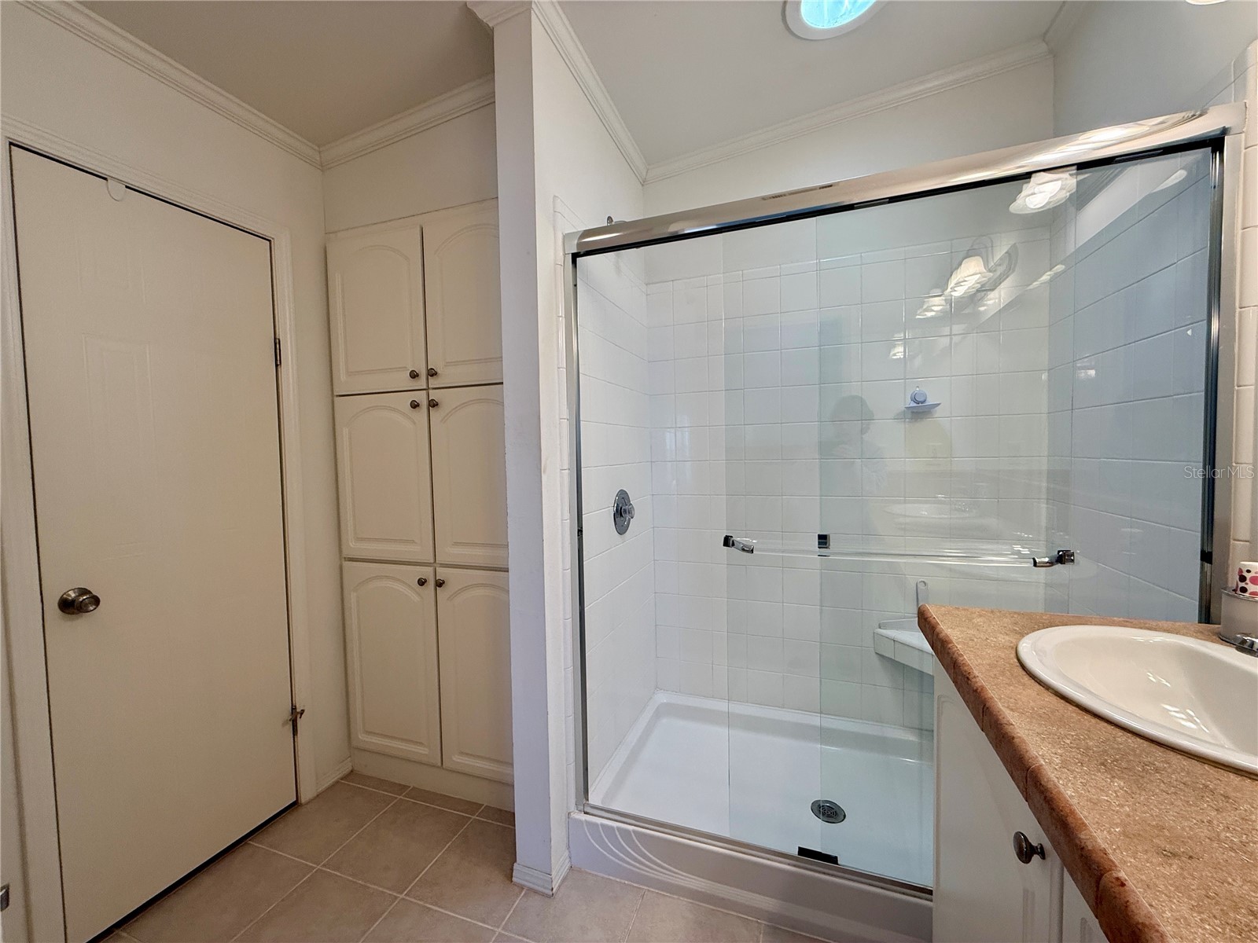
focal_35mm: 14
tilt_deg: -1.6
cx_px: 629
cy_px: 472
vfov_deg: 85.7
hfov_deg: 102.1
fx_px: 509
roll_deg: +1.0
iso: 125
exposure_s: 1/120
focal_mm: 2.22
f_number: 2.2
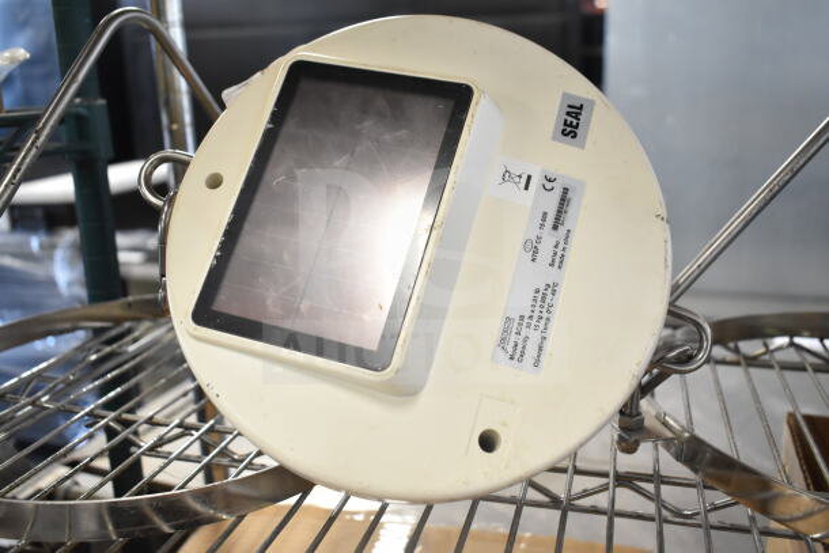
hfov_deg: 57.2
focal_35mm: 33
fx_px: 760
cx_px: 414
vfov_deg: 40.0
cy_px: 276
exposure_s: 1/40
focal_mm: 22
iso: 1800
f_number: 3.8
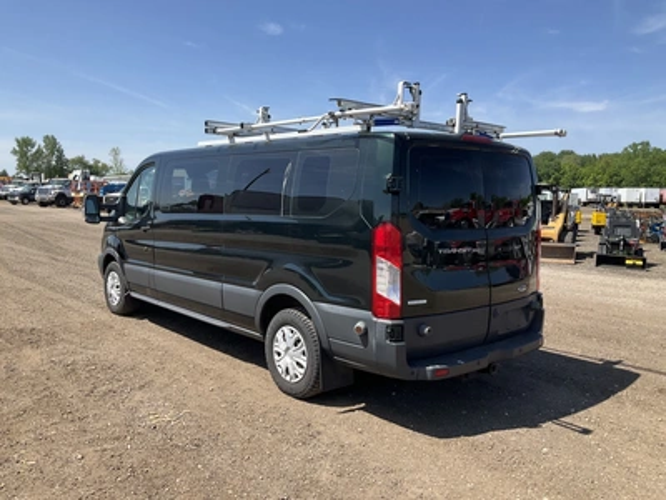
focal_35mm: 29
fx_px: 558
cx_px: 333
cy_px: 250
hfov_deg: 61.7
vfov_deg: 48.2
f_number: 1.8
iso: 25
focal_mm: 3
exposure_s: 1/1311
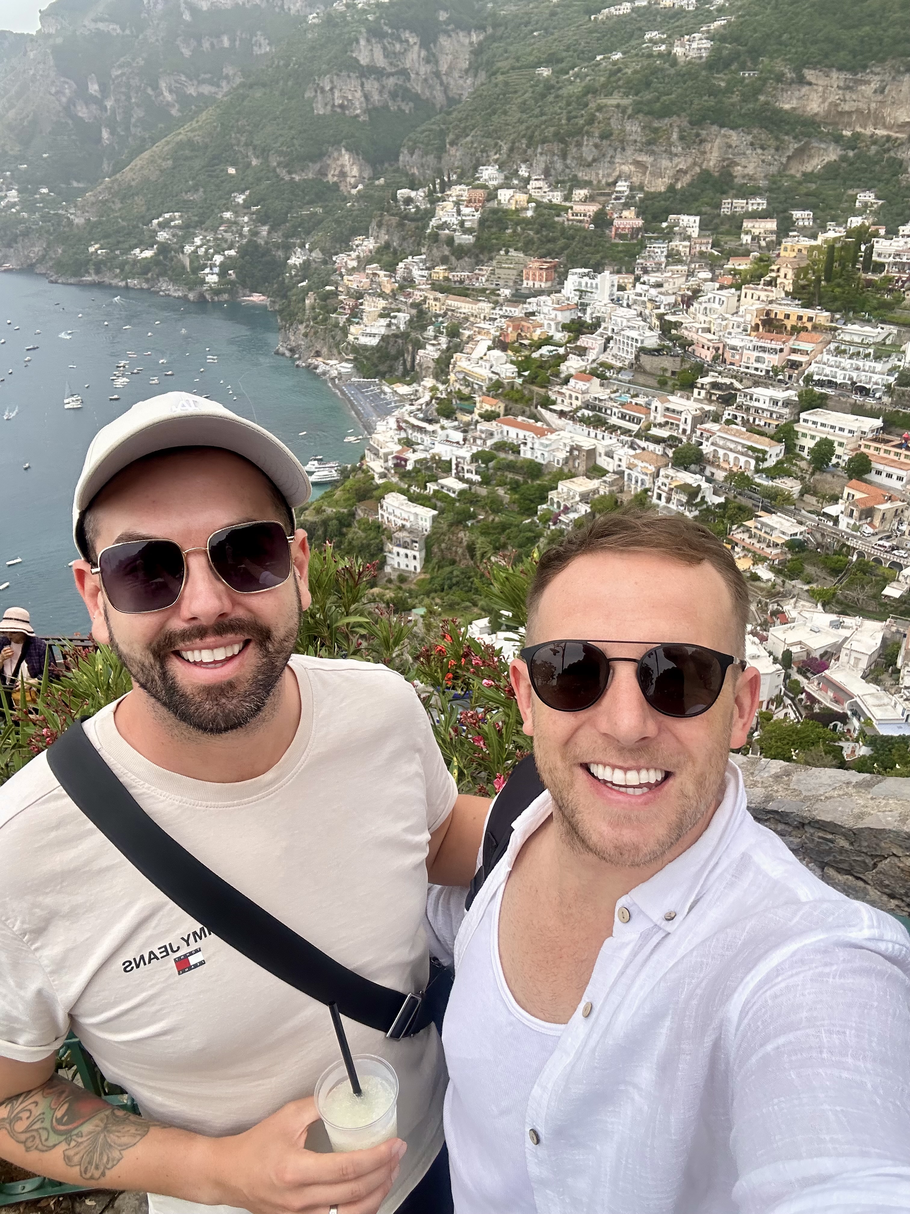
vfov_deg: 73.9
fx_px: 806
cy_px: 607
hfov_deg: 58.9
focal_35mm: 23
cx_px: 455
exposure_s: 1/1148
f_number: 1.9
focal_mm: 2.69
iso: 25
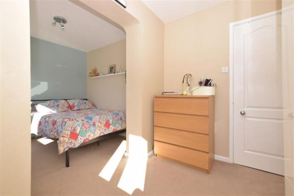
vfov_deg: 77.3
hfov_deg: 100.4
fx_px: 122
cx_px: 147
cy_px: 98
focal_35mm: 15
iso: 400
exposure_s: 1/200
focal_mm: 10
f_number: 7.1
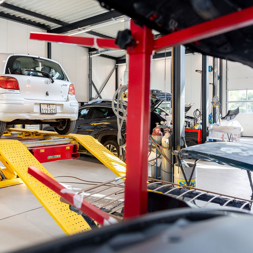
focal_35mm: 34
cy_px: 114
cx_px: 123
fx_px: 281
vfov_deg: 48.4
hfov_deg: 48.4
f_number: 3.5
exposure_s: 1/125
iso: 200
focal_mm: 24
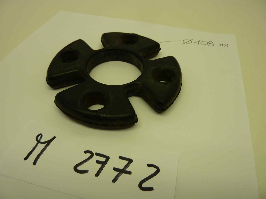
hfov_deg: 69.4
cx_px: 133
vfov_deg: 54.9
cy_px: 100
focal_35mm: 25
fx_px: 192
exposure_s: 1/50
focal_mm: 4.1
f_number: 3.3
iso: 80
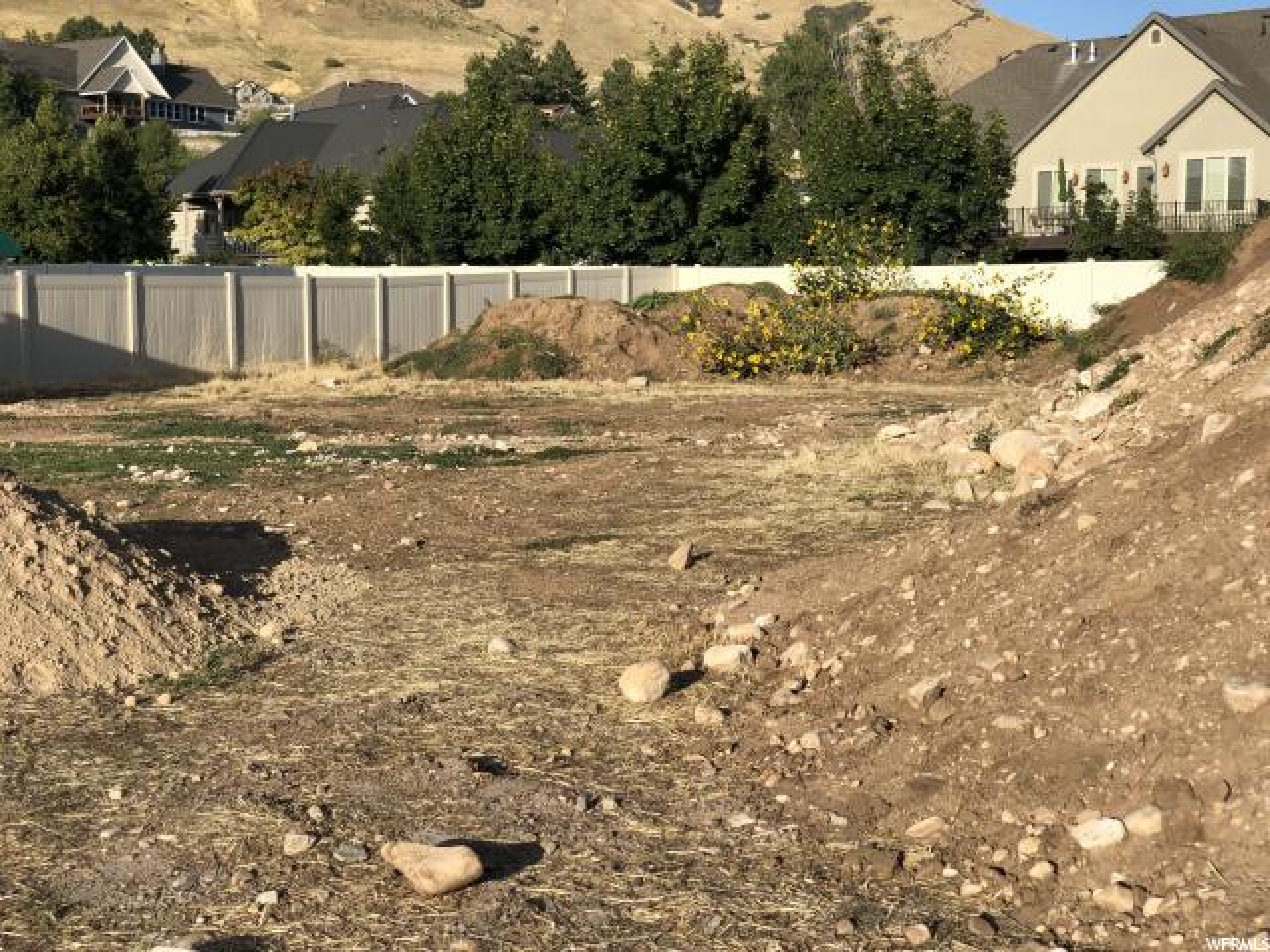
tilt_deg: -6.0
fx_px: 1908
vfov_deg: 28.0
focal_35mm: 52
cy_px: 476
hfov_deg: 36.8
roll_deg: +0.4
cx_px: 635
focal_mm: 6
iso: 16
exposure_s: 1/917
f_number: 2.4
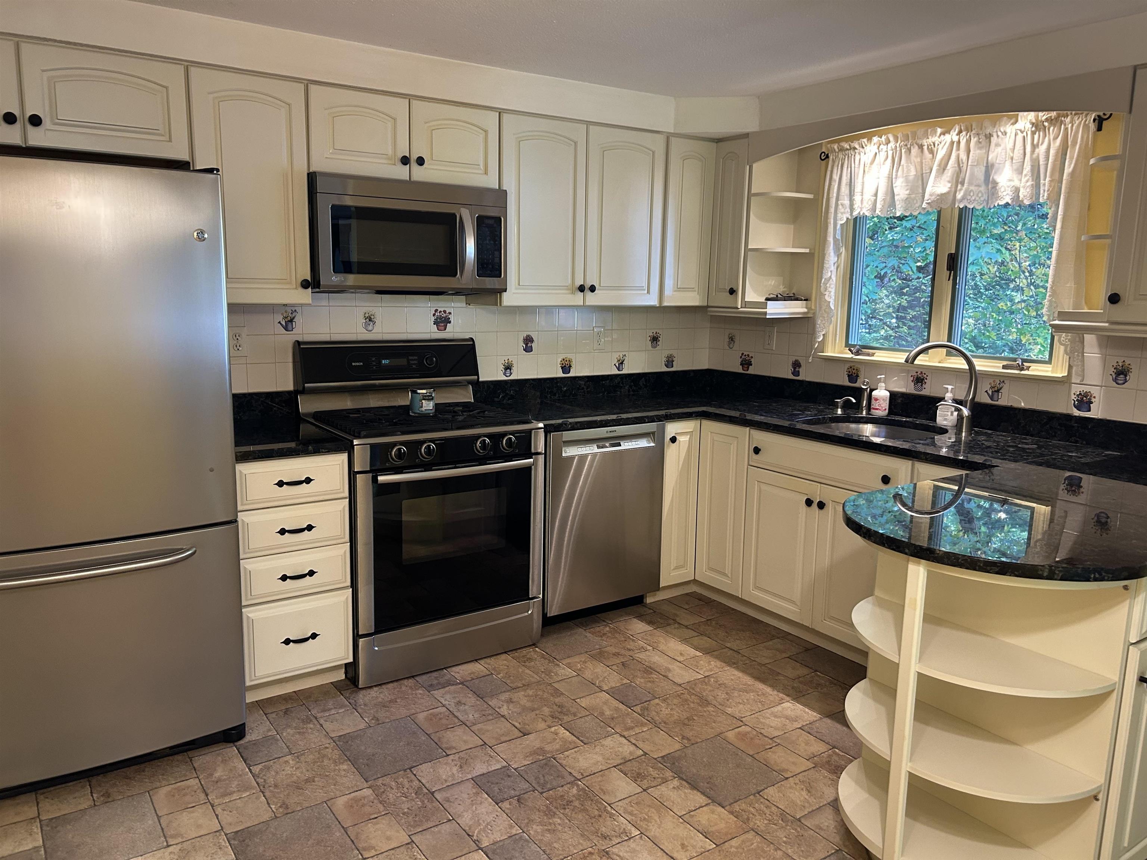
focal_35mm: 26
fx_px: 862
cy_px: 430
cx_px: 574
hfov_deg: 67.3
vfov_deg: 53.1
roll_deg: -0.6
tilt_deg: -10.2
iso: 200
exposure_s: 1/60
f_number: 1.5
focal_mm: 5.7
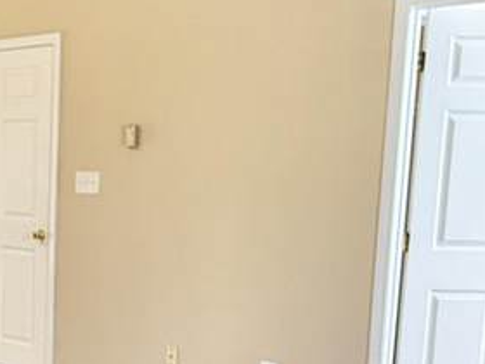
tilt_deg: -8.5
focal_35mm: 64
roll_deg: -0.9
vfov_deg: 22.6
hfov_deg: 27.9
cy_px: 289
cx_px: -35
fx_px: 897
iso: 160
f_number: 2.2
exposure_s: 1/120
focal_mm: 2.22
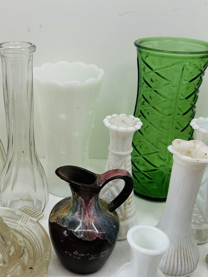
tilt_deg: -26.4
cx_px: 60
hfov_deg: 34.6
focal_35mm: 41
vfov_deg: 45.8
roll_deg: -2.7
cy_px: 139
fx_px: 328
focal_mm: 6.86
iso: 80
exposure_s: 1/935
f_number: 1.78
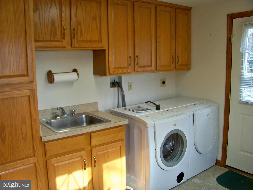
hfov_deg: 55.4
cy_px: 95
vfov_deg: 42.9
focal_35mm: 33
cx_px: 126
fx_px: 241
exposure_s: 1/100
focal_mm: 5.85
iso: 250
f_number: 2.8
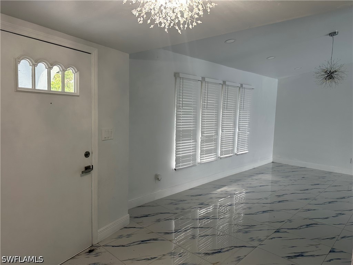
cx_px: 176
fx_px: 245
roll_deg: -2.2
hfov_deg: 71.6
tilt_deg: -4.7
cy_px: 132
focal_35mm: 24
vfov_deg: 56.8
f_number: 1.78
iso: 100
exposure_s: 1/120
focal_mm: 6.86
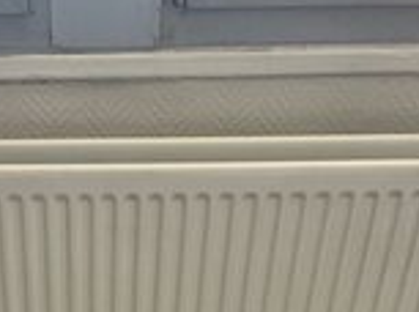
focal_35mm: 76
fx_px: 918
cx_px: 66
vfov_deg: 18.9
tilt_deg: -35.3
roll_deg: +1.3
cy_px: 290
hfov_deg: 25.1
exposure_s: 1/50
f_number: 1.8
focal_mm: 3
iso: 320
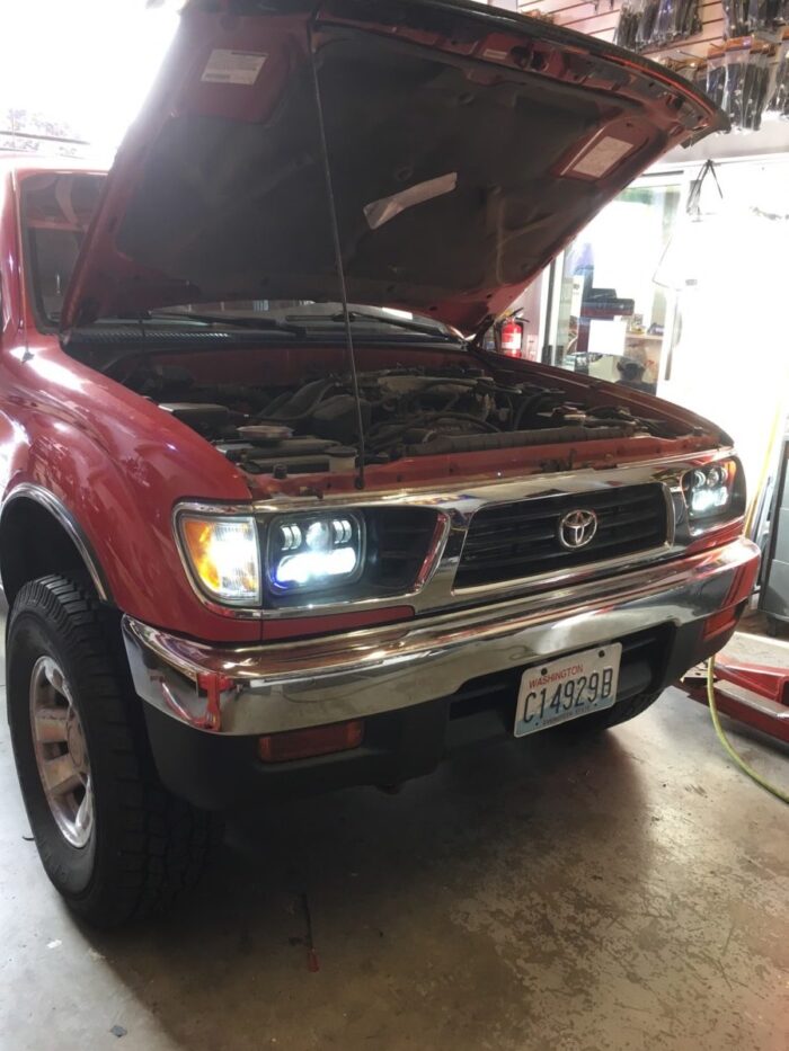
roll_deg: -3.5
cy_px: 526
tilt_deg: -14.5
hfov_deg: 48.2
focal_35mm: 29
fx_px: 881
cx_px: 394
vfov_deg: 61.7
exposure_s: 1/30
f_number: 2.2
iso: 64
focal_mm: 4.15
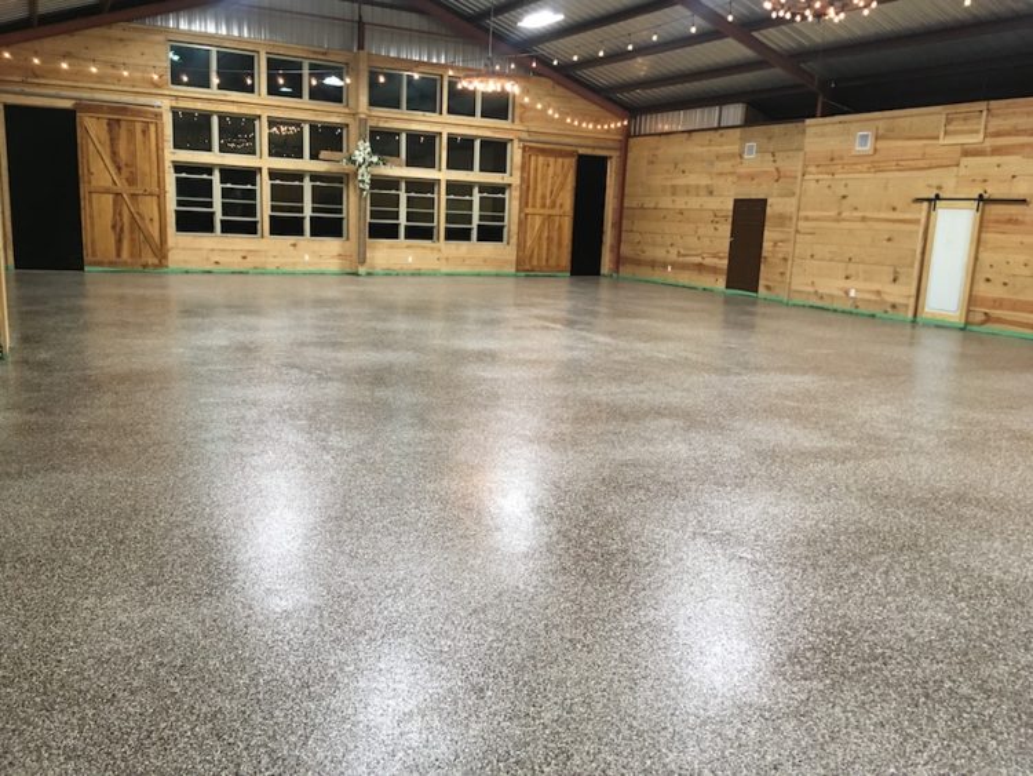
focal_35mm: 29
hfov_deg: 61.6
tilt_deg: -12.0
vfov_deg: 48.3
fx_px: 866
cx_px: 516
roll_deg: -3.2
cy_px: 388
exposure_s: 1/30
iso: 100
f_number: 2.2
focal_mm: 4.15
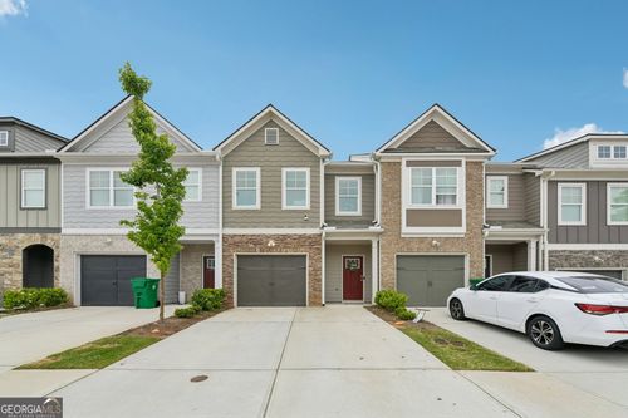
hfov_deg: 96.8
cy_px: 209
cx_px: 314
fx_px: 279
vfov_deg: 73.7
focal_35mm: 16
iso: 400
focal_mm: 16
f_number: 8
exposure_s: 1/2000
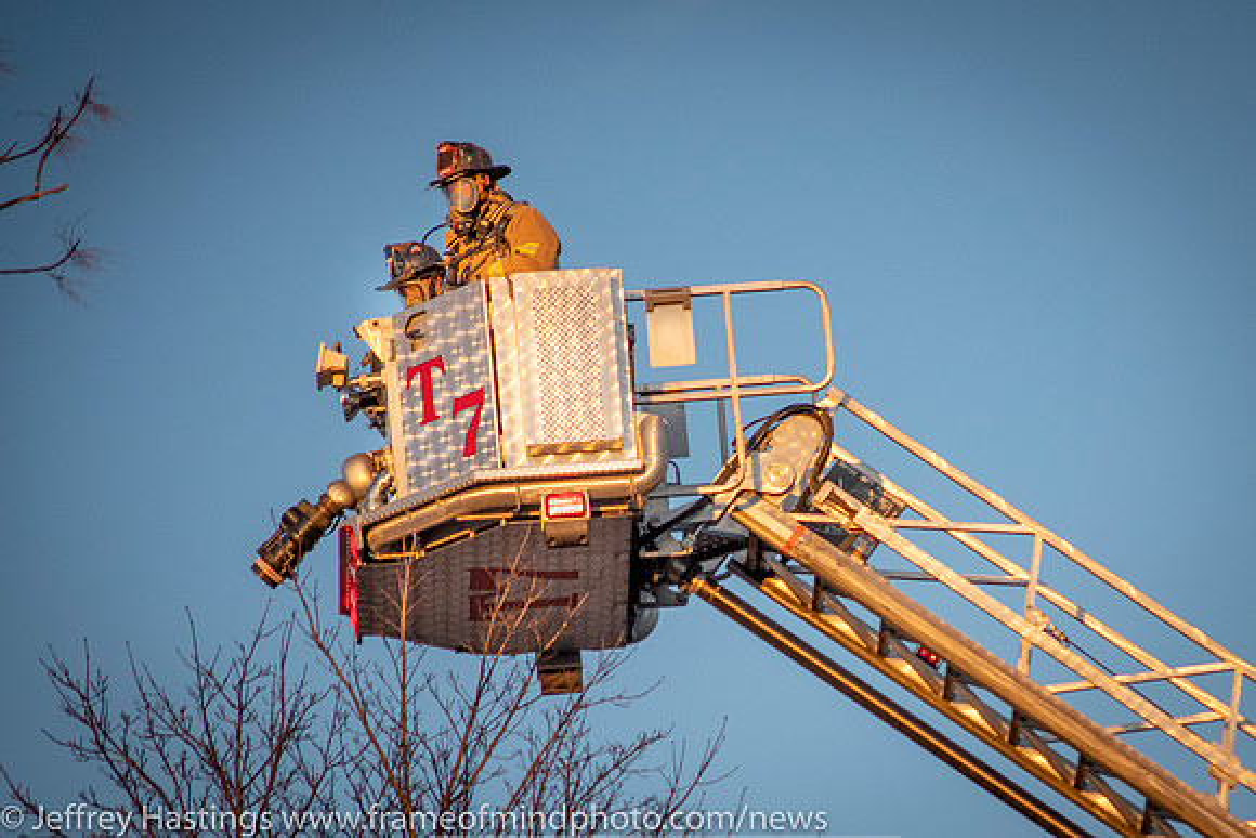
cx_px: 850
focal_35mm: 338
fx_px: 11779
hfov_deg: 6.1
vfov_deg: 4.1
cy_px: 567
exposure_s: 1/2000
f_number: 5.3
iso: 800
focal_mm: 160
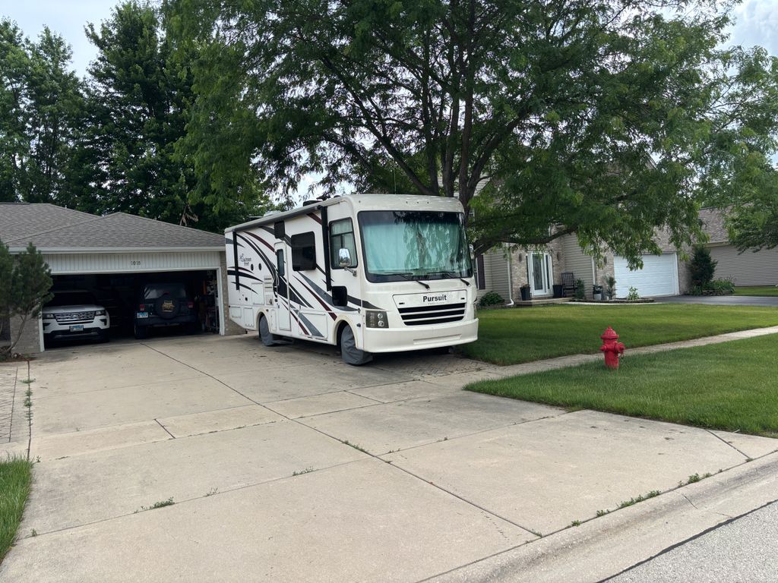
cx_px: 389
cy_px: 292
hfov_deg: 67.3
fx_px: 584
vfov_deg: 53.1
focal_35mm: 26
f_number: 1.6
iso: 50
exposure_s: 1/1295
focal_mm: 5.96
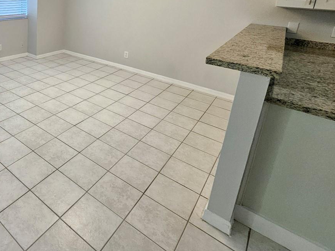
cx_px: 52
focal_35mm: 24
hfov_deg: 63.2
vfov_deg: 51.6
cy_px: 36
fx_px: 232
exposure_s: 1/60
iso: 200
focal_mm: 1.74
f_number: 2.2
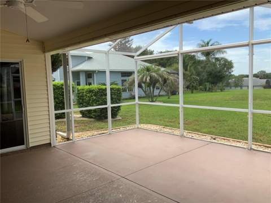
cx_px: 136
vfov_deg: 48.2
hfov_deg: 61.7
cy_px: 102
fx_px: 227
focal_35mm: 29
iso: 16
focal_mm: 3
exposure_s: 1/804
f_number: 1.8
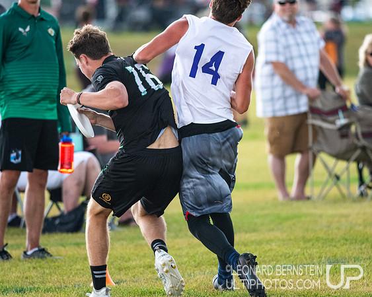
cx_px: 206
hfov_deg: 3.8
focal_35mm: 507
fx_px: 5578
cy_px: 148
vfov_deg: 3.1
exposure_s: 1/2000
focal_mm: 300
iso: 1600
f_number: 4
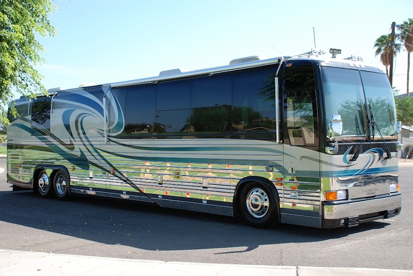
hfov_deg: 42.3
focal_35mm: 46
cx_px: 206
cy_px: 138
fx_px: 534
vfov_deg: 29.0
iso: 100
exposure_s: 1/160
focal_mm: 31
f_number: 6.3
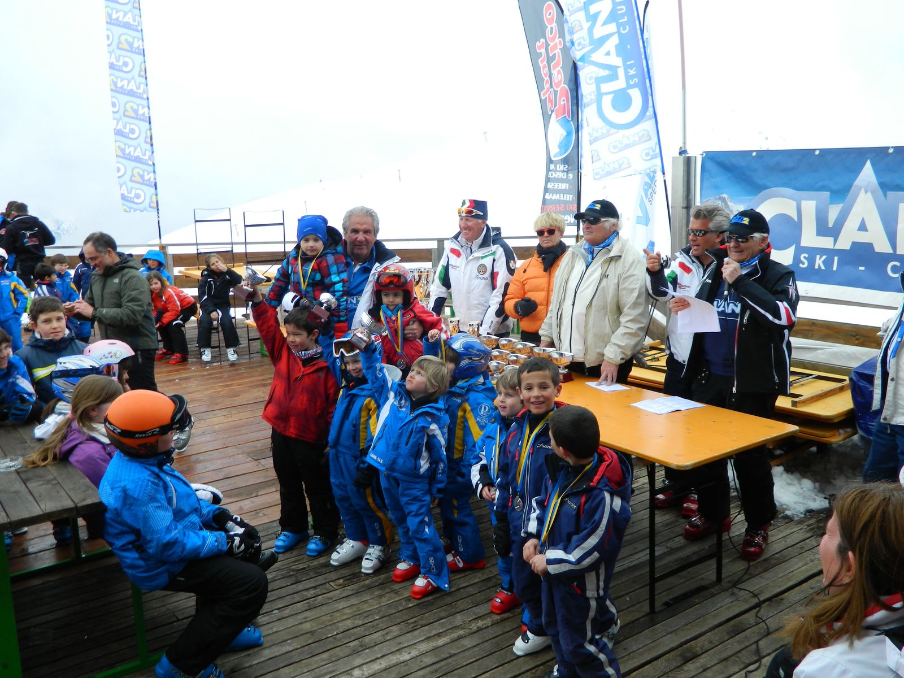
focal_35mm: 31
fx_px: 810
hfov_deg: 58.4
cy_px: 339
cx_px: 452
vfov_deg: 45.4
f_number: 3.2
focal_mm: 5.6
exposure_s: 1/640
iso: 80
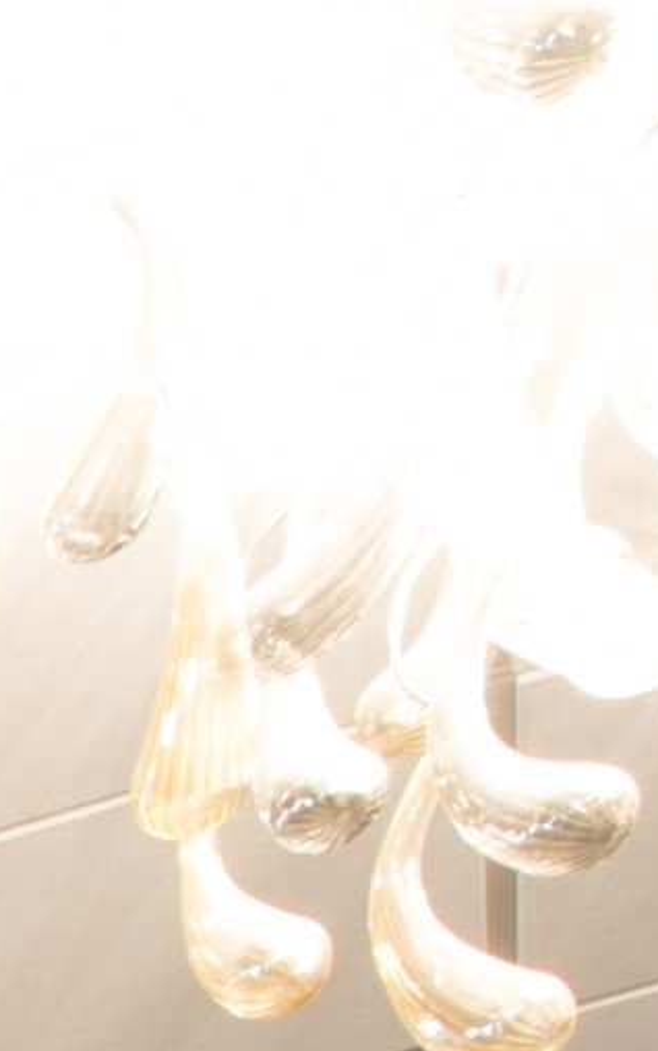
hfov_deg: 4.3
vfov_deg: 8.8
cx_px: -4016
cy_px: 3621
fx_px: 4844
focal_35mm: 169
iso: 100
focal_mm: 14
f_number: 16
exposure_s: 5
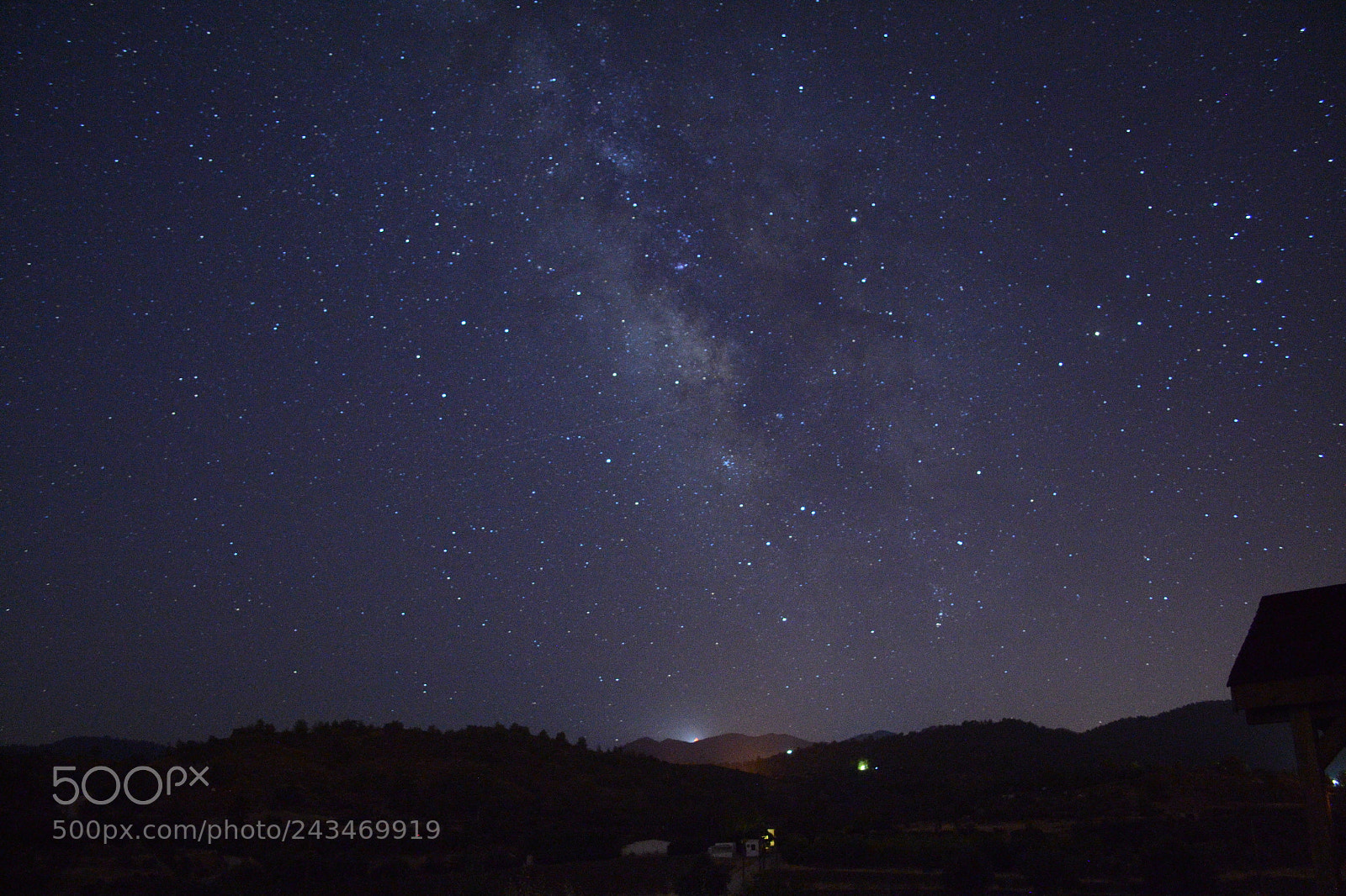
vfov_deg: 47.9
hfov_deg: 67.4
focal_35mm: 27
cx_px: 673
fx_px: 1009
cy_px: 448
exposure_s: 25
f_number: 3.5
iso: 3200
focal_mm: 18
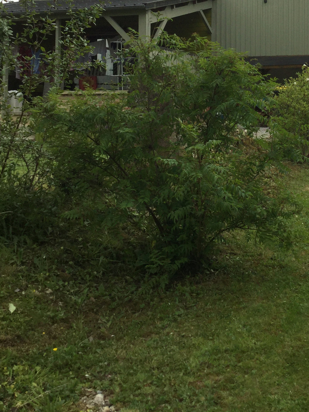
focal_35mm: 53
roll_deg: -0.6
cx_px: 229
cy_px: 69
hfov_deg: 27.2
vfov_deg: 34.8
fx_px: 631
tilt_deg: +2.4
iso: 25
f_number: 2.4
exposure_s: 1/657
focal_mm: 3.3
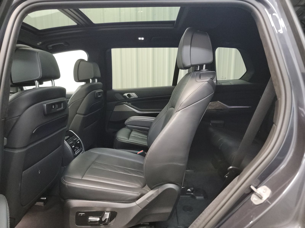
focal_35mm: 24
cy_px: 114
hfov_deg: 71.6
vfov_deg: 56.8
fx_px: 211
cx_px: 152
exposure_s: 1/59
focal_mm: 6.7
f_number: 1.8
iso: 1634
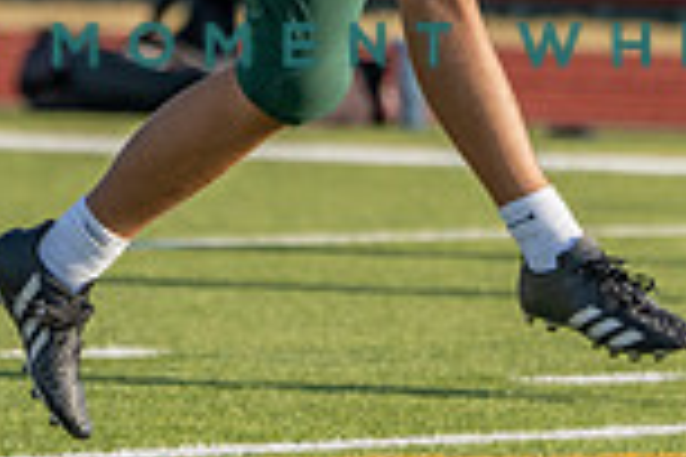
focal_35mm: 1127
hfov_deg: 1.8
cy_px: -150
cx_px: 345
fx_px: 21474
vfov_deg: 1.2
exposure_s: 1/1250
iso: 250
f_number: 5.6
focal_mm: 297
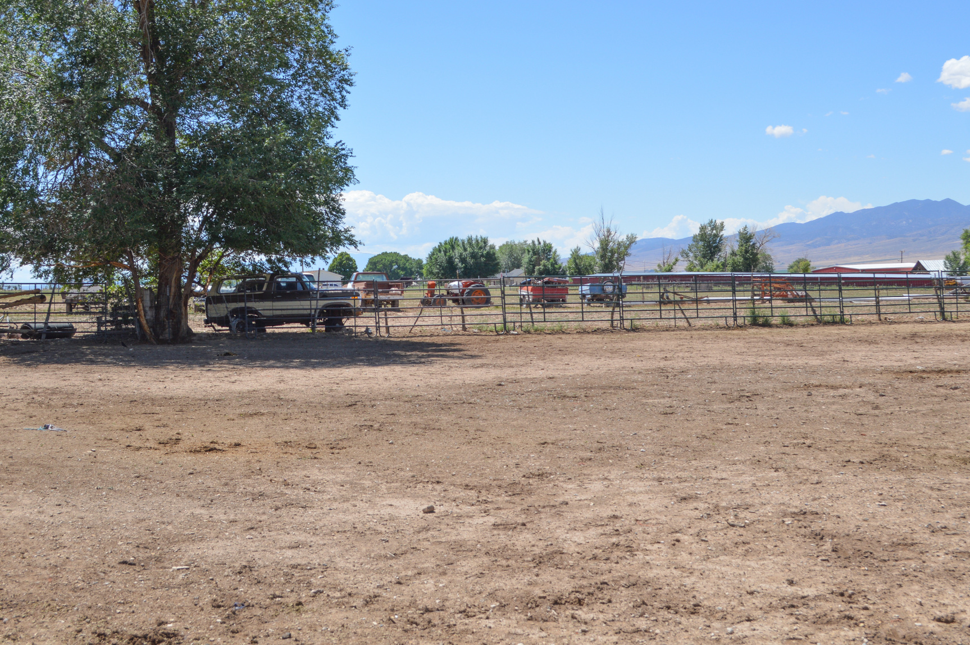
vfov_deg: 26.1
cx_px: 478
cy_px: 278
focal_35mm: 52
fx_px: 1389
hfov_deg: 38.5
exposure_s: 1/200
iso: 100
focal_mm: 29
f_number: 7.1
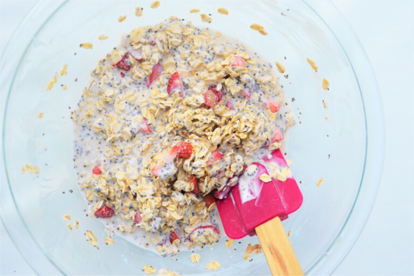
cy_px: 138
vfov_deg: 29.8
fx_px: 517
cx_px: 207
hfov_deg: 43.6
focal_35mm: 45
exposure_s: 1/1250
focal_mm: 30
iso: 400
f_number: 5
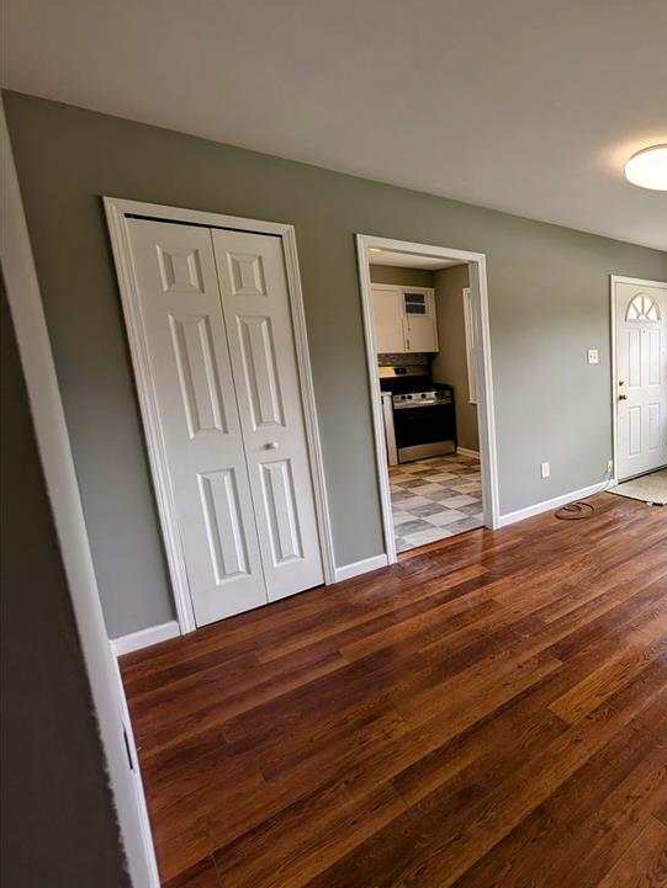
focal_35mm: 17
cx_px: 628
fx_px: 437
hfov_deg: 60.3
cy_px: 425
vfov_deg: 91.0
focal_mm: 2.02
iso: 51
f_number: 1.7
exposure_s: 1/221
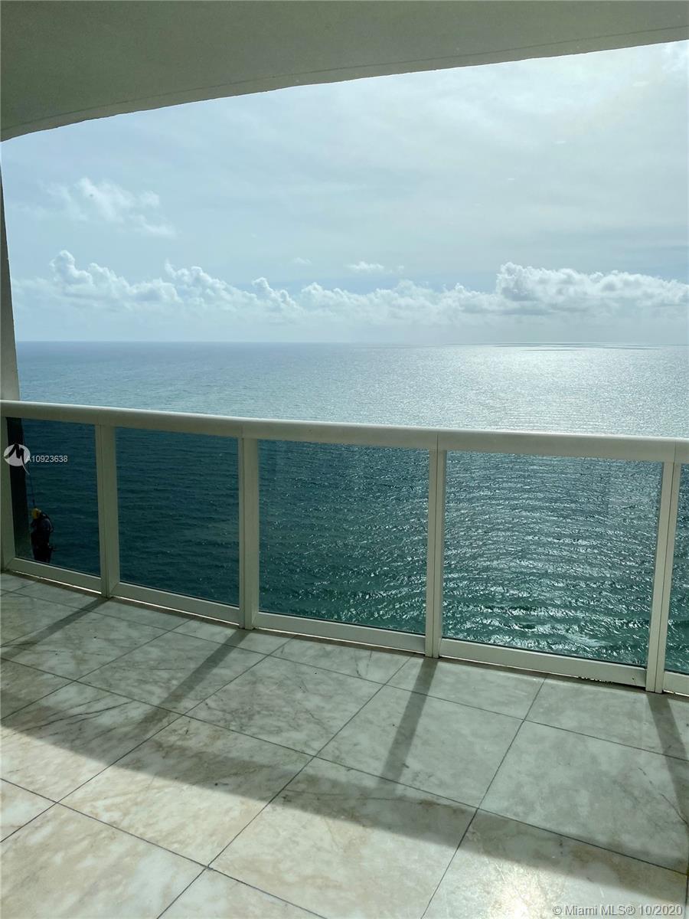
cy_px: 460
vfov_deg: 67.3
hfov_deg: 53.1
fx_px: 690
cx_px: 344
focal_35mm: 26
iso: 32
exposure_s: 1/3300
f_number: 1.8
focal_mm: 4.25
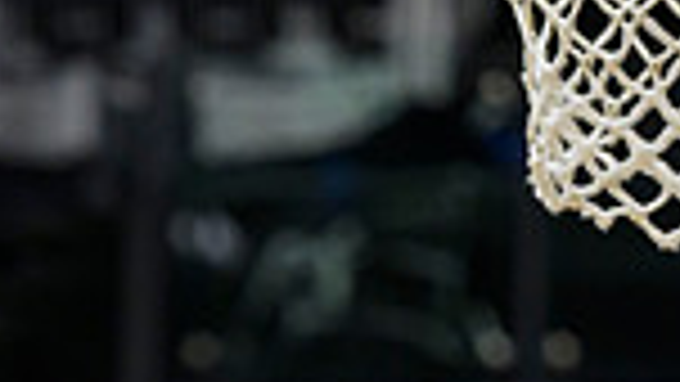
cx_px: 201
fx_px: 12696
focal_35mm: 704
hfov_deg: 3.1
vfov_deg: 1.7
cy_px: 993
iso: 4000
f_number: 2.8
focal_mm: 150
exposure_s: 1/1000
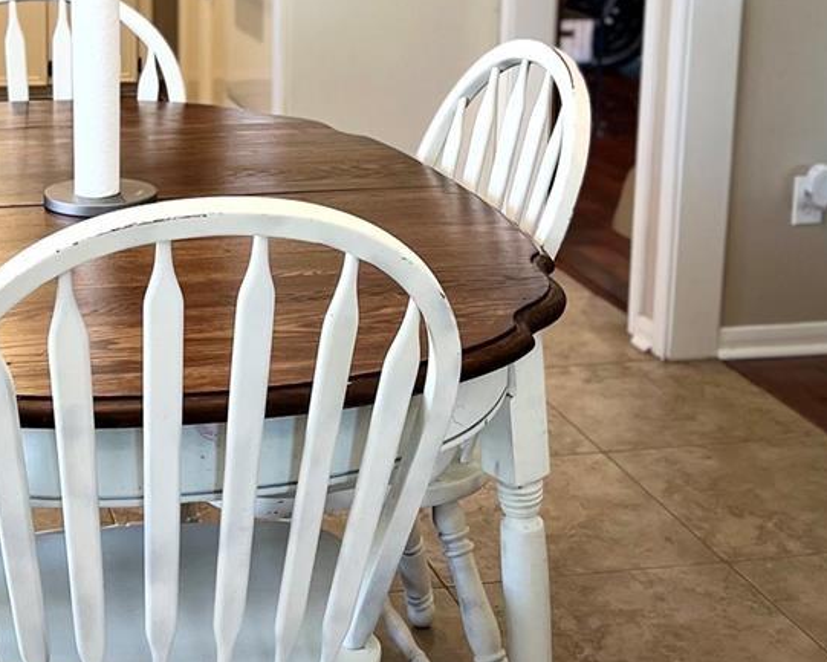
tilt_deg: -11.0
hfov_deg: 26.2
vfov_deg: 21.0
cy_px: 116
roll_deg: -0.2
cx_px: 237
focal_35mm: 72
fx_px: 1763
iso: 80
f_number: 1.5
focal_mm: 5.7
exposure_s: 1/60
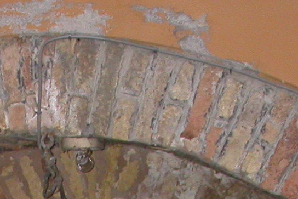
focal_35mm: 165
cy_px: 463
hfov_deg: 12.3
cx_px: 14
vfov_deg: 7.8
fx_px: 1366
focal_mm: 7.85
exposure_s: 1/60
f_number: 2.6
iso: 200
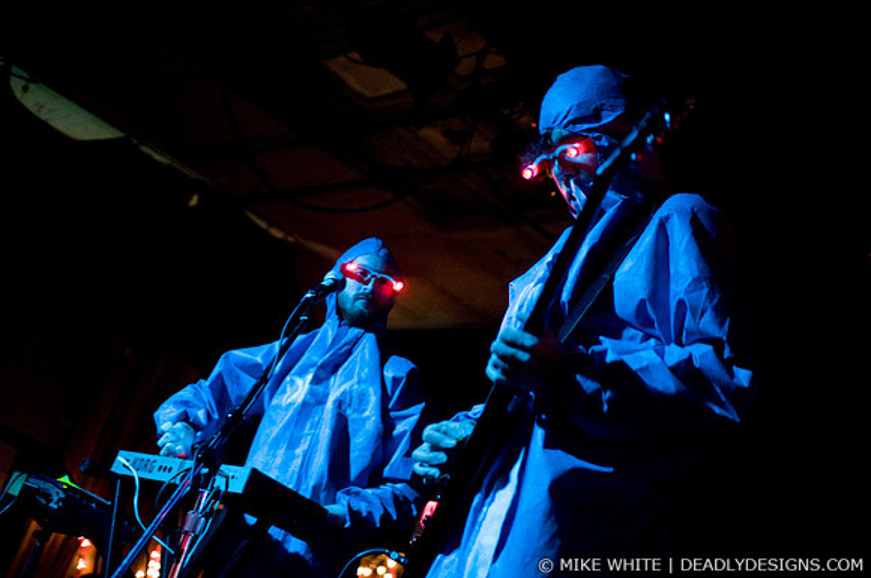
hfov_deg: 43.7
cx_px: 436
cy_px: 289
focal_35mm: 45
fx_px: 1087
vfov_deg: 29.8
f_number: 1.8
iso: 1250
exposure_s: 1/40
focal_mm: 30
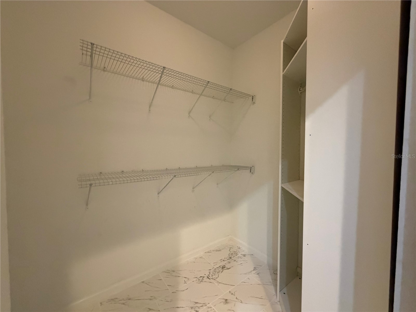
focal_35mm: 14
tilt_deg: -1.3
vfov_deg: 85.7
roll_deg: -1.7
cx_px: 208
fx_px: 168
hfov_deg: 102.1
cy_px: 156
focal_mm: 2.22
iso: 800
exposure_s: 1/60
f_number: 2.2
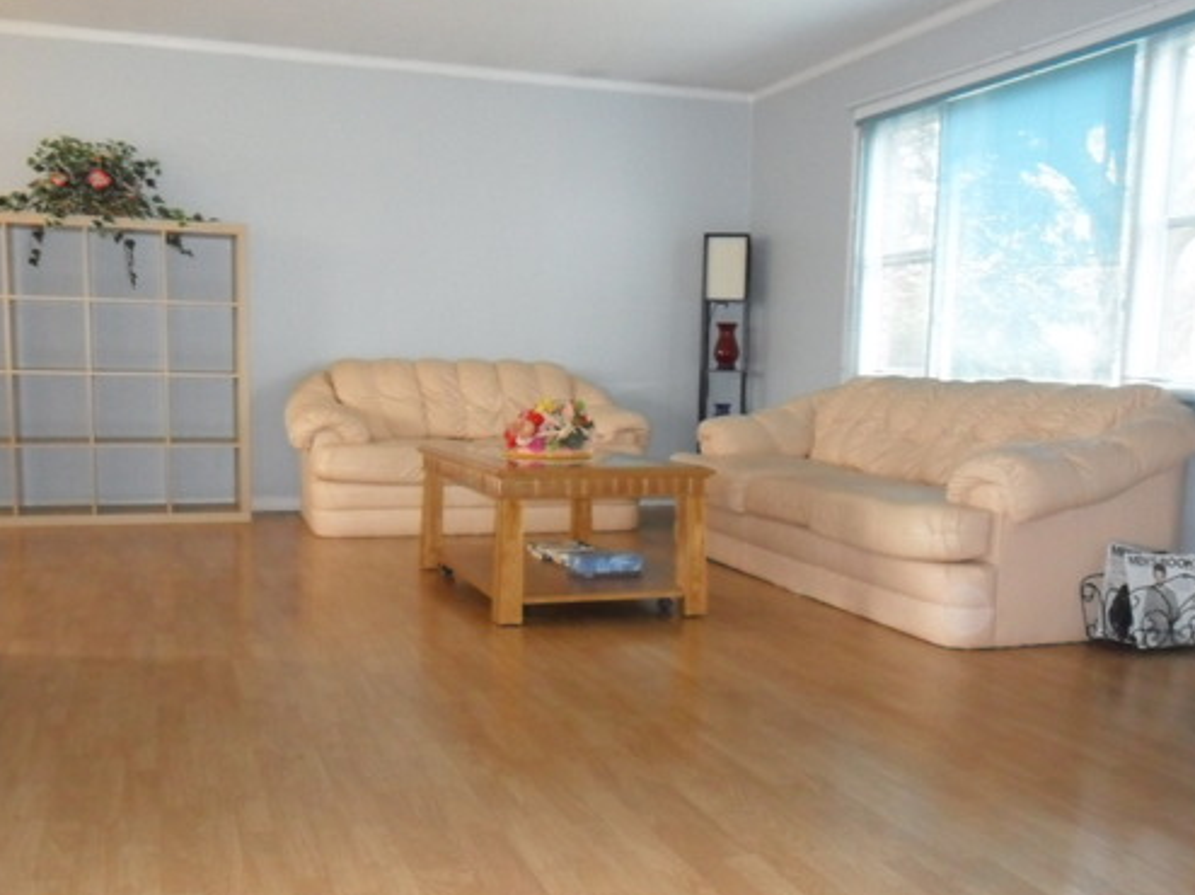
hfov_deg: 52.6
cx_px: 593
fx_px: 1208
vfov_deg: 40.5
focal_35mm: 35
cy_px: 544
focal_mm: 4.9
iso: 400
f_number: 3.5
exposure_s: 1/45
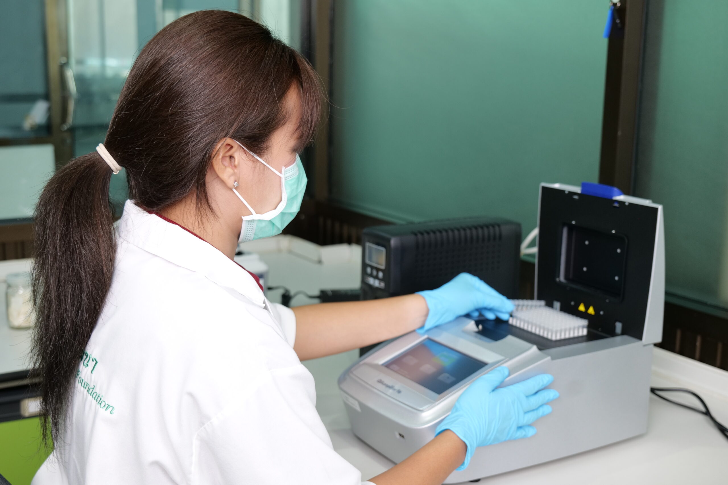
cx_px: 364
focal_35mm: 48
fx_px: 971
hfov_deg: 41.1
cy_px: 242
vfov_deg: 28.1
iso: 1250
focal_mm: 48
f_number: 5.2
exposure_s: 1/60
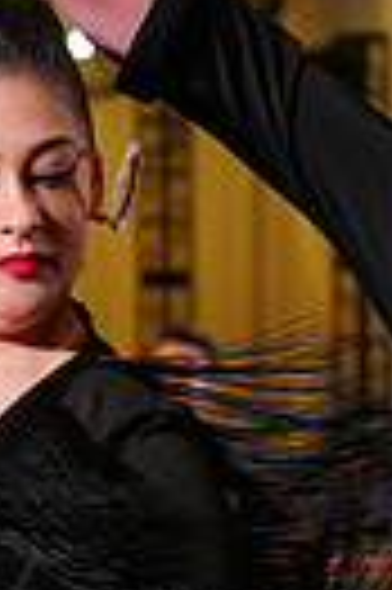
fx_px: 5093
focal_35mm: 311
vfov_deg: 6.5
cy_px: 991
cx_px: 115
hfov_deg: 4.4
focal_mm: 70
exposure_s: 1/400
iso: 2500
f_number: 4
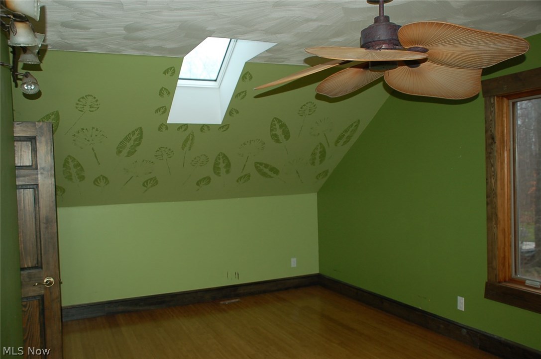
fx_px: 495
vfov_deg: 39.9
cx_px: 270
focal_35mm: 33
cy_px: 180
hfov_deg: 57.3
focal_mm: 22
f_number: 3.8
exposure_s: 1/60
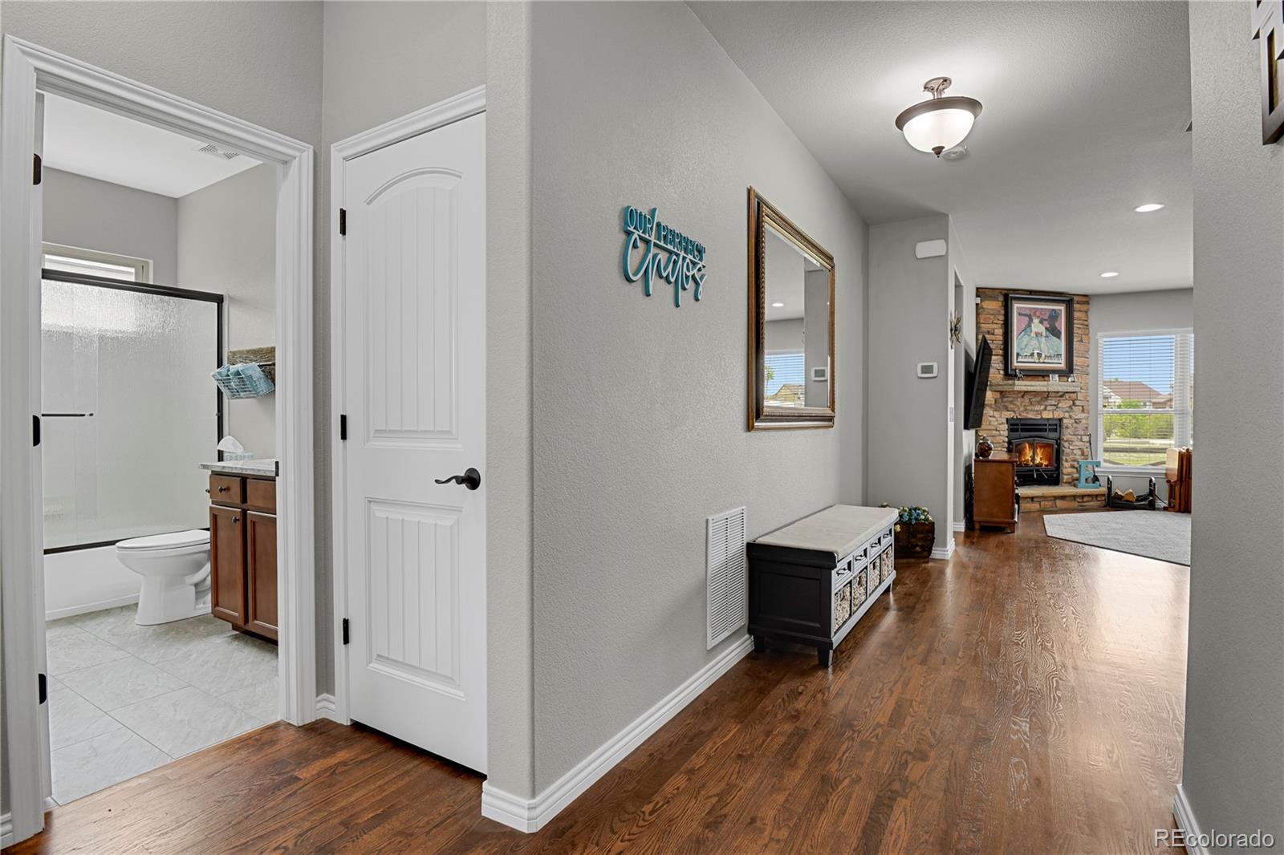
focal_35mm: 17
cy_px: 428
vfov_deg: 70.4
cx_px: 642
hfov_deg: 93.3
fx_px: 606
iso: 5000
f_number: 8
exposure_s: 1/20
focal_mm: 17
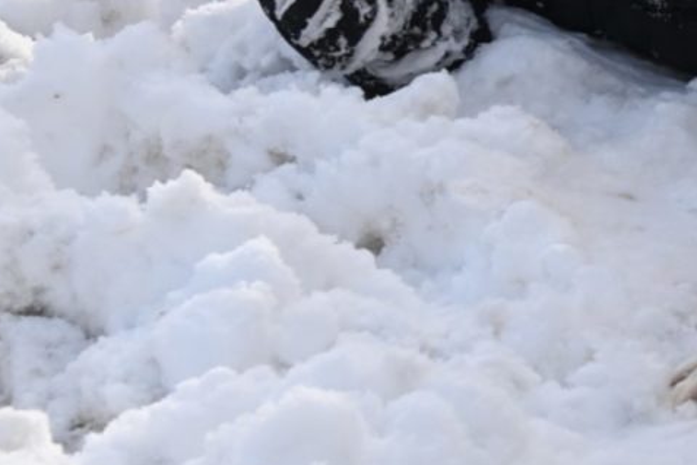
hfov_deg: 9.3
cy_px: -238
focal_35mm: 204
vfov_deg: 6.6
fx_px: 3949
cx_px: 1471
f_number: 13
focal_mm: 38
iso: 500
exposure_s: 1/500
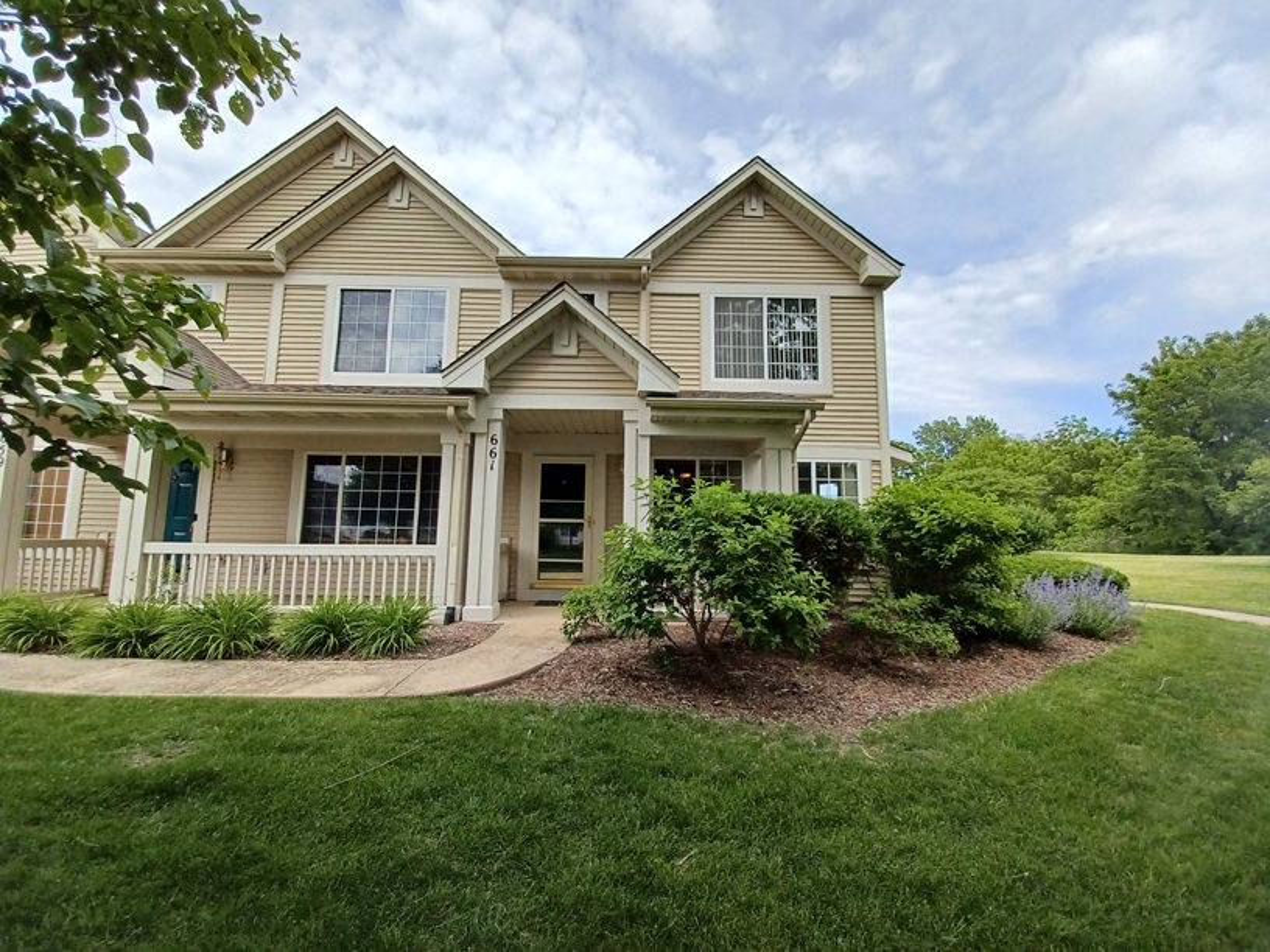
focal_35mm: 13
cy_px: 476
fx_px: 477
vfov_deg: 89.9
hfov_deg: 106.2
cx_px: 635
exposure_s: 1/1221
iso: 40
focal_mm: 1.42
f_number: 2.2
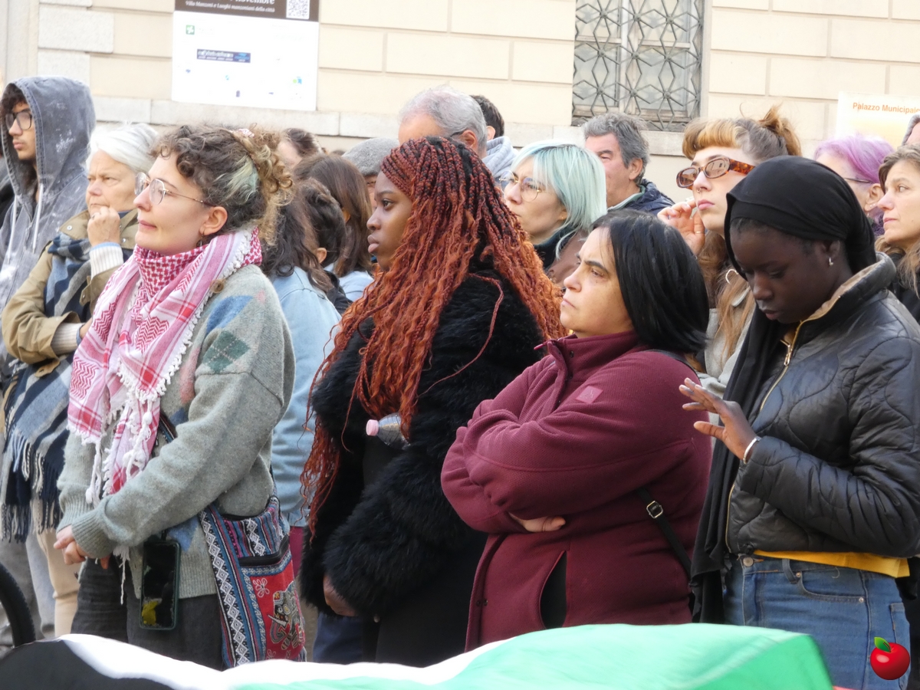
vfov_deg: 7.9
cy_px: 345
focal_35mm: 189
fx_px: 5023
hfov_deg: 10.5
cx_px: 460
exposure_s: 1/80
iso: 400
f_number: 5.5
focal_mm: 33.9
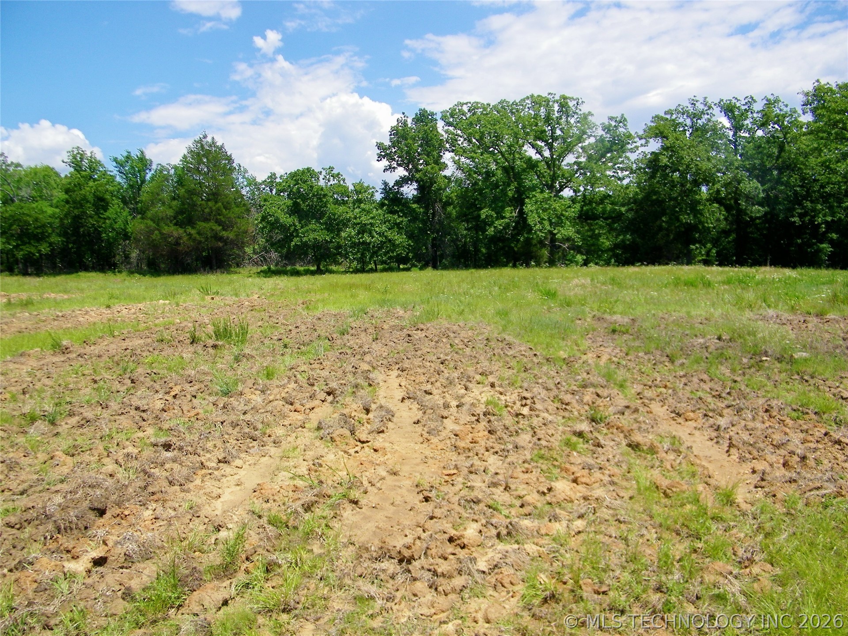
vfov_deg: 49.7
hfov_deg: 63.4
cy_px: 318
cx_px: 424
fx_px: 686
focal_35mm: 28
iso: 80
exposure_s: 1/320
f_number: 7
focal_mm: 5
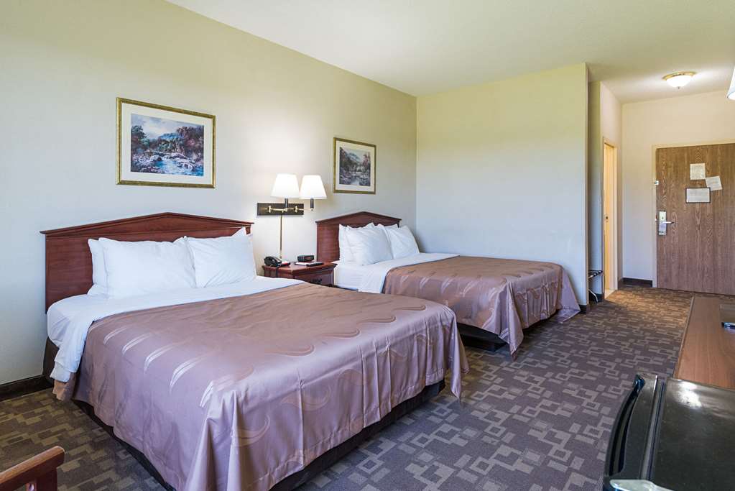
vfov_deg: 73.8
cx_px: 368
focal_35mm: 16
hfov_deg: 96.7
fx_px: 327
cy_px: 246
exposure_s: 1/4
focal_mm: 16
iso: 800
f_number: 9
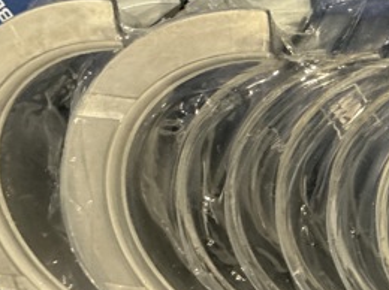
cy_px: 105
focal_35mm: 69
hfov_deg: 26.2
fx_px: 774
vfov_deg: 21.2
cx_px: 420
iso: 320
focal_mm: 3
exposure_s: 1/31
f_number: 1.8
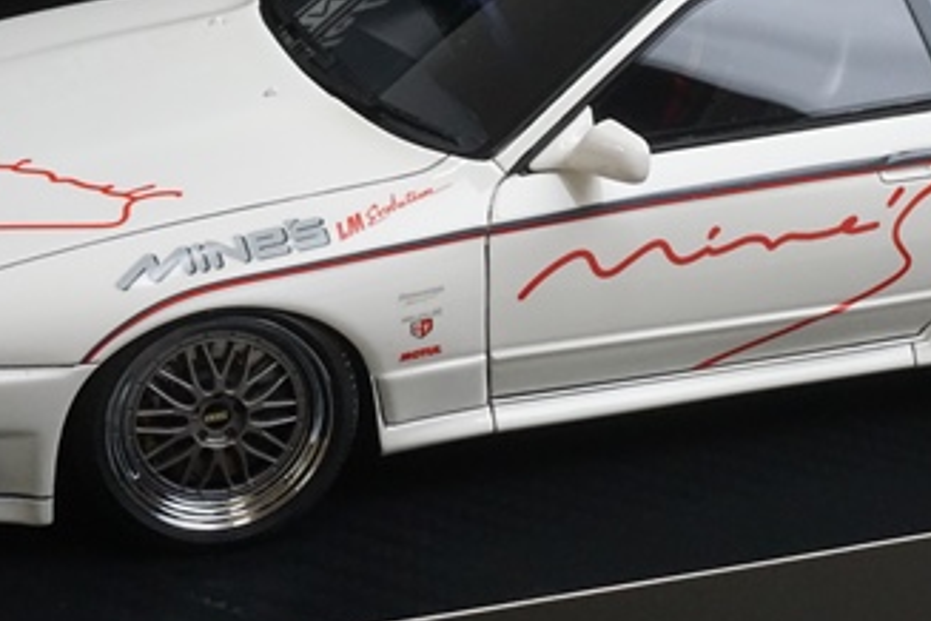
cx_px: 621
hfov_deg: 21.6
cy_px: 215
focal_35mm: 94
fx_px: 2431
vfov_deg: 14.5
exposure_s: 1/20
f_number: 14
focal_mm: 32
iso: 3200
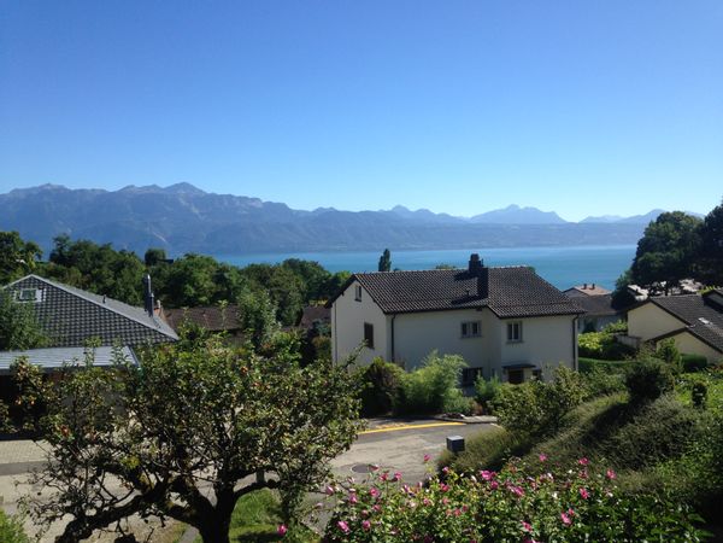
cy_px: 272
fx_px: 689
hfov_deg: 55.4
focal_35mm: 33
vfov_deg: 42.9
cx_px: 362
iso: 50
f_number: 2.4
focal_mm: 4.12
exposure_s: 1/1466
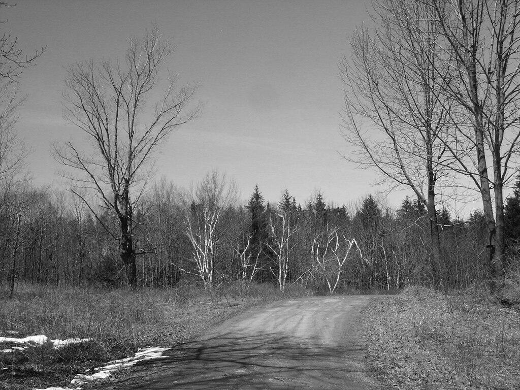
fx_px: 721
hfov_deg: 39.7
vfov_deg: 30.3
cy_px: 195
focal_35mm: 48
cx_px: 260
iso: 64
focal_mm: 10.08
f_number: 8
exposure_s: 1/60
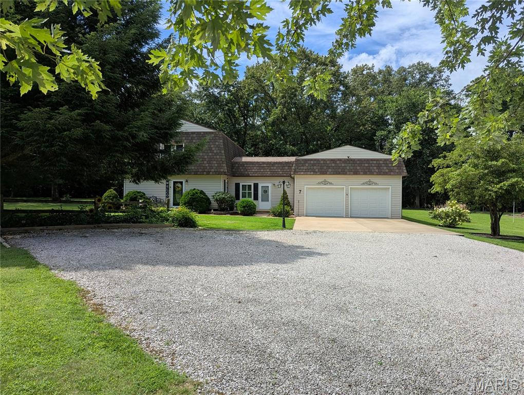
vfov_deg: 56.9
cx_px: 262
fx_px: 364
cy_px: 198
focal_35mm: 24
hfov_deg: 71.5
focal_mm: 6.81
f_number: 1.85
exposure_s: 1/2096
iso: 36
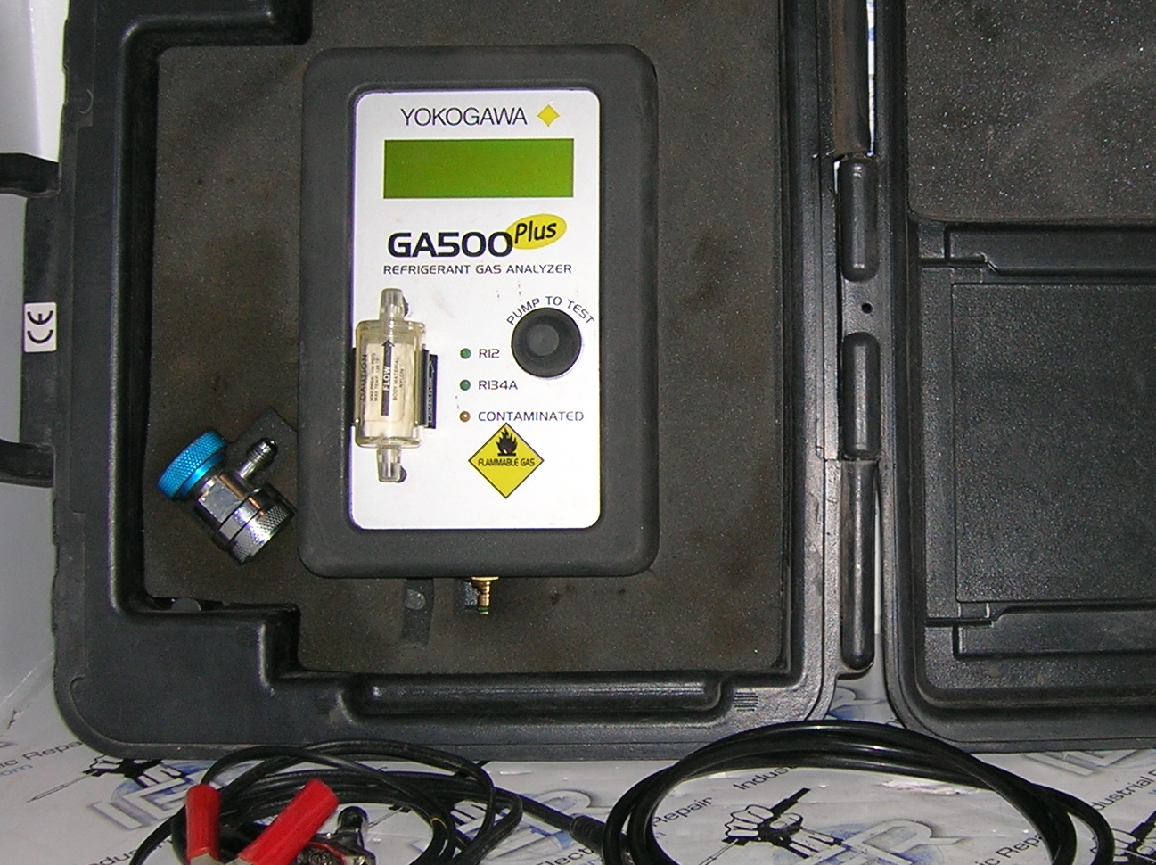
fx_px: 2002
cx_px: 854
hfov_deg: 31.7
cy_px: 400
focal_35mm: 60
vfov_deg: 24.4
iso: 50
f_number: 2.9
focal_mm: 5.7
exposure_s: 1/60.1
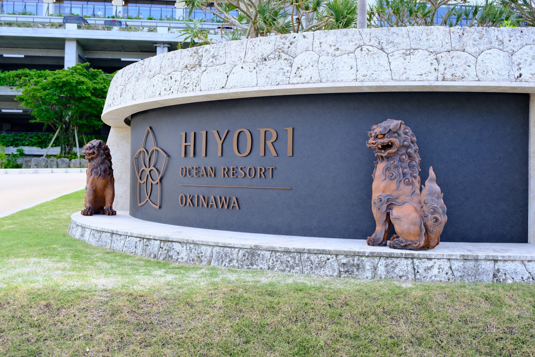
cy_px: 178
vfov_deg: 36.9
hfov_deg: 53.1
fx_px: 535
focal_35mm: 36
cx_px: 268
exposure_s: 1/160
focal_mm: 24.2
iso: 320
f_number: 5.6
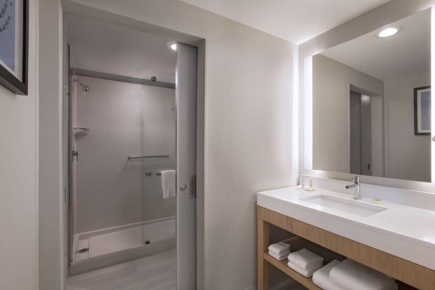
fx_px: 205
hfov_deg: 93.3
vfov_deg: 70.4
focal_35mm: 17
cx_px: 218
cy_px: 145
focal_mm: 17
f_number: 13
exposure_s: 1/8
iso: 320
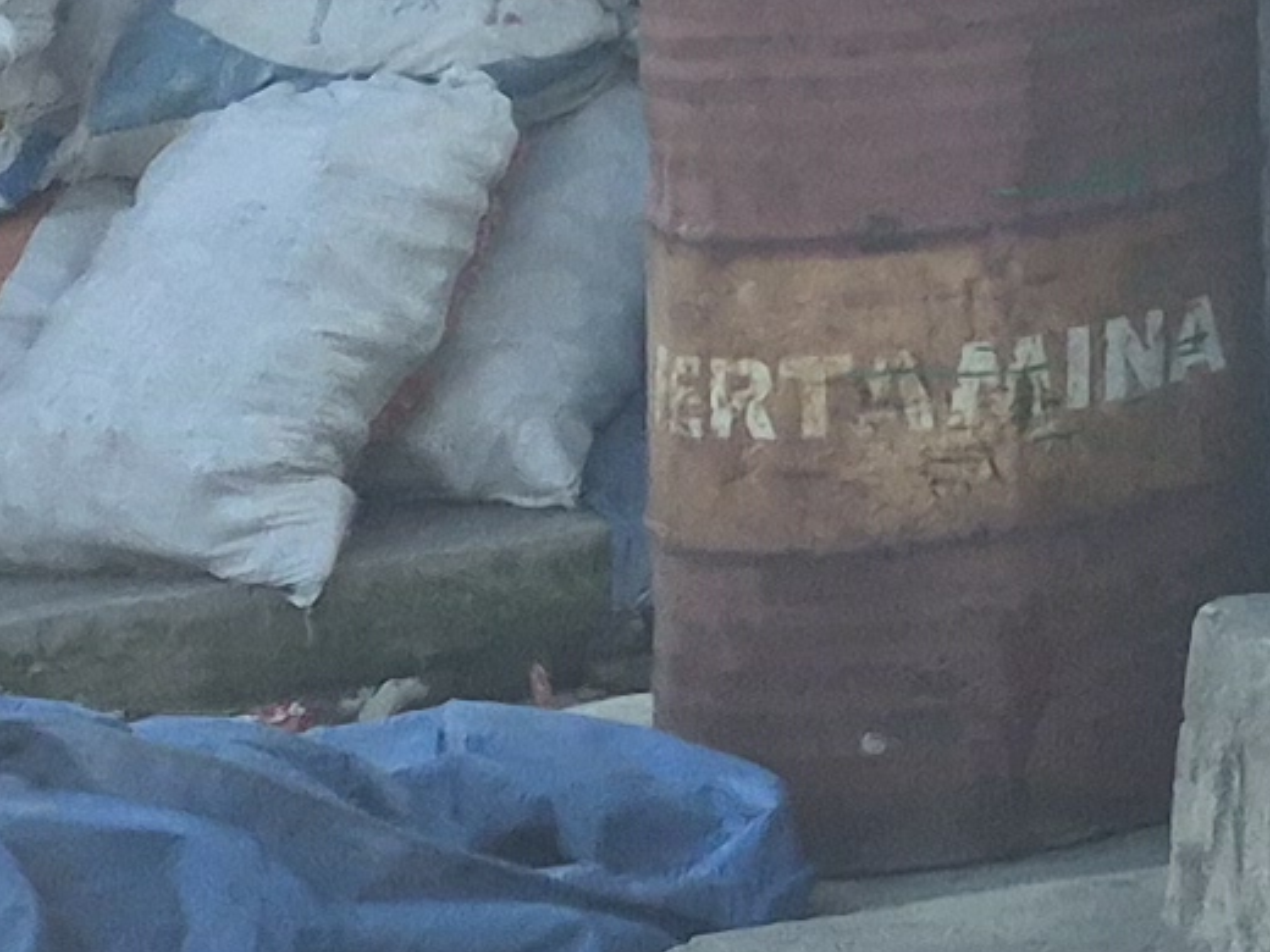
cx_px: 3629
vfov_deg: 7.6
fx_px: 6494
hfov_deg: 9.2
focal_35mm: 177
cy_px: -1623
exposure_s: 1/6032
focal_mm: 5.4
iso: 80
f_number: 1.8
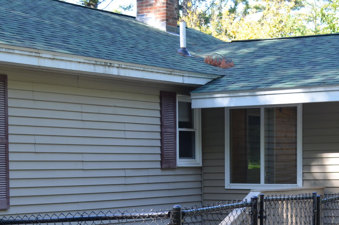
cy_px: 222
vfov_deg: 14.0
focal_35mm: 96
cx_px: 144
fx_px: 902
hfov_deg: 21.3
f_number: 5.6
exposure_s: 1/125
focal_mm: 32
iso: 320
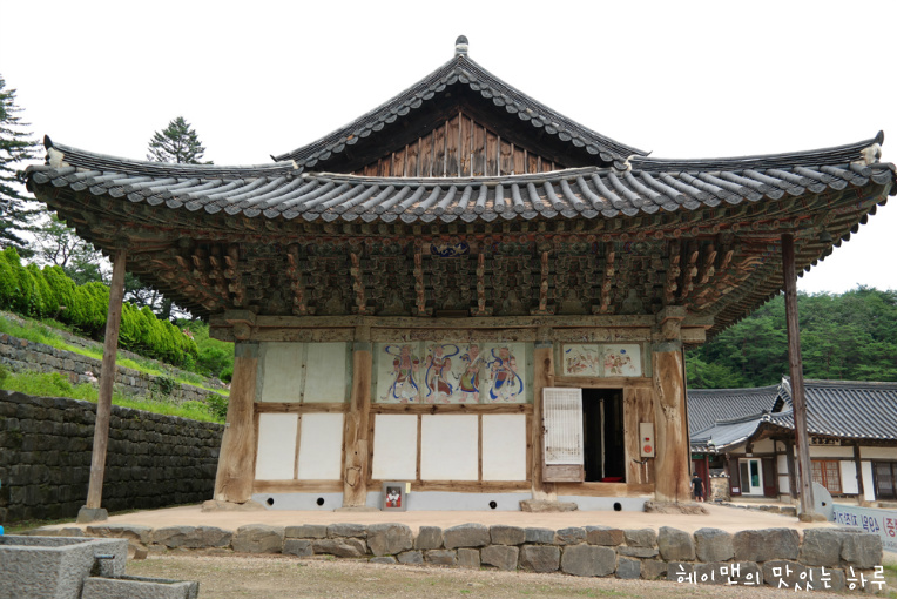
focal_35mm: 29
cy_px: 300
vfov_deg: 45.0
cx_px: 448
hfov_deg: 63.6
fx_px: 723
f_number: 4
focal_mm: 19
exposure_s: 1/250
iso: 100
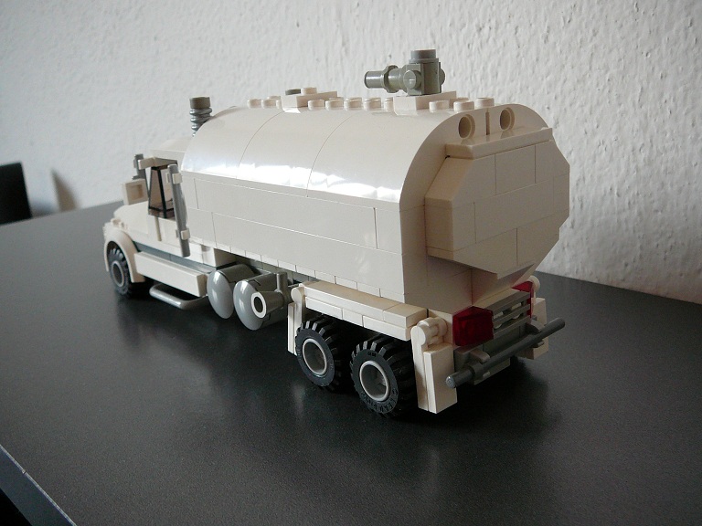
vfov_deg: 40.7
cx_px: 351
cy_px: 263
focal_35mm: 35
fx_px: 710
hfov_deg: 52.6
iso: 200
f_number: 2.8
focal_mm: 5.2
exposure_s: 1/30
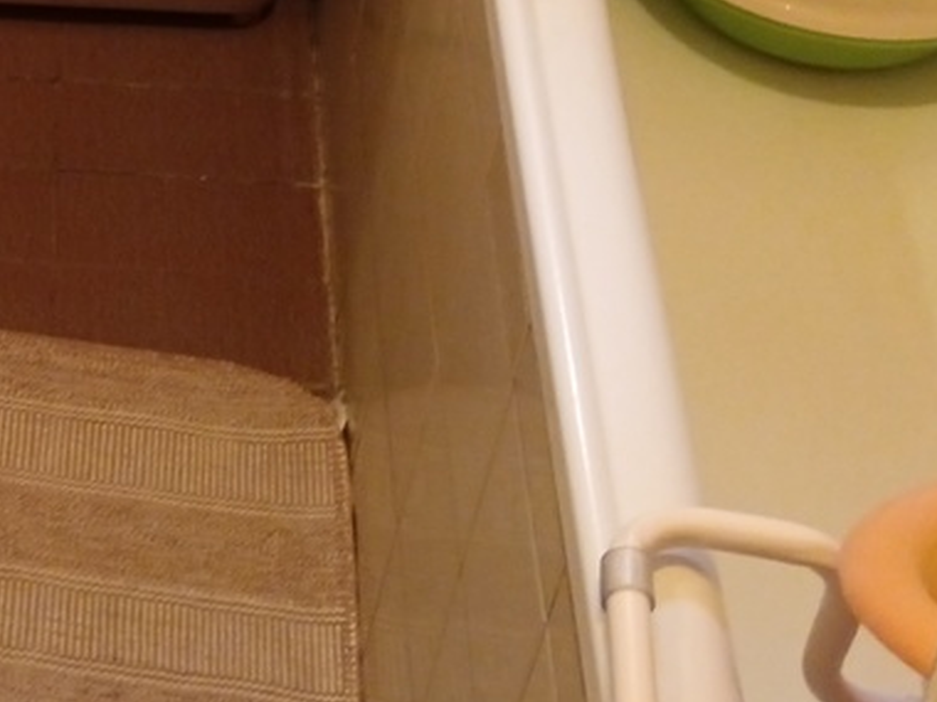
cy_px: -84
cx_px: -508
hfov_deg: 17.1
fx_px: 2788
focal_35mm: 103
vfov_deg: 14.0
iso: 800
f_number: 1.9
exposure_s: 1/25
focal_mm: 4.95
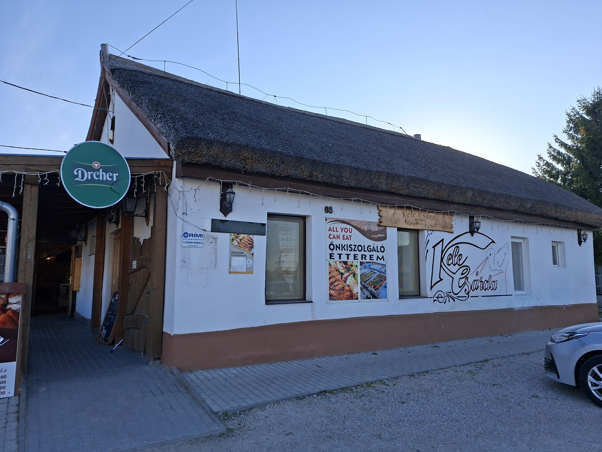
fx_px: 400
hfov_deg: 73.9
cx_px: 301
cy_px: 226
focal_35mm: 23
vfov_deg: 58.9
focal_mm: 5.54
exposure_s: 1/1387
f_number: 1.8
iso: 50
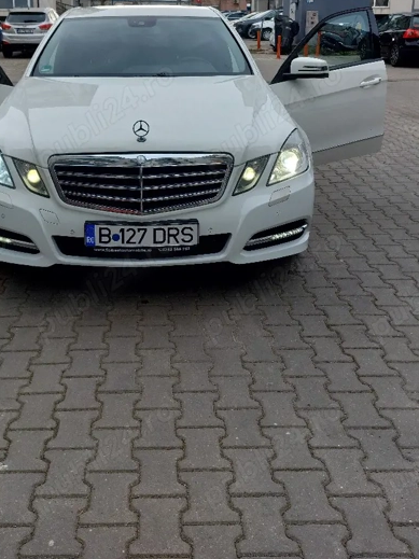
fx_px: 597
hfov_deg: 38.3
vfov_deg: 48.3
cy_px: 143
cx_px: 148
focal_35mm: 37
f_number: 1.8
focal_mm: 5.23
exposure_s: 1/145
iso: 25
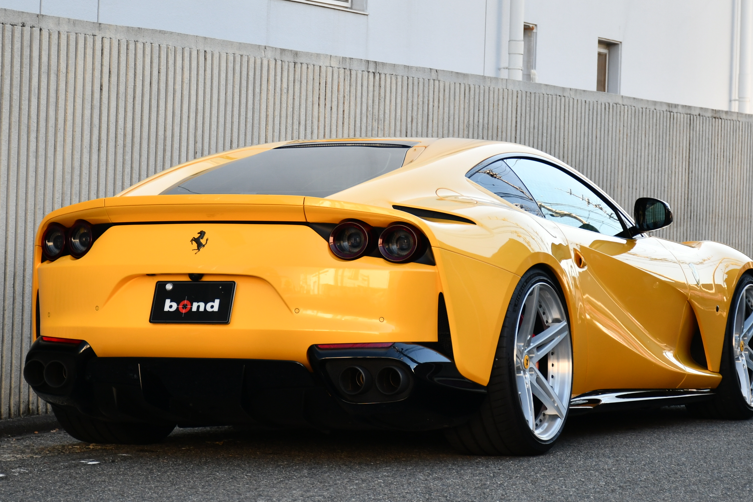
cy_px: 164
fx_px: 2656
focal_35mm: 127
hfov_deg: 16.1
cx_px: 396
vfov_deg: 10.8
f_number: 5.6
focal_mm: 62
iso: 280
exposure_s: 1/100
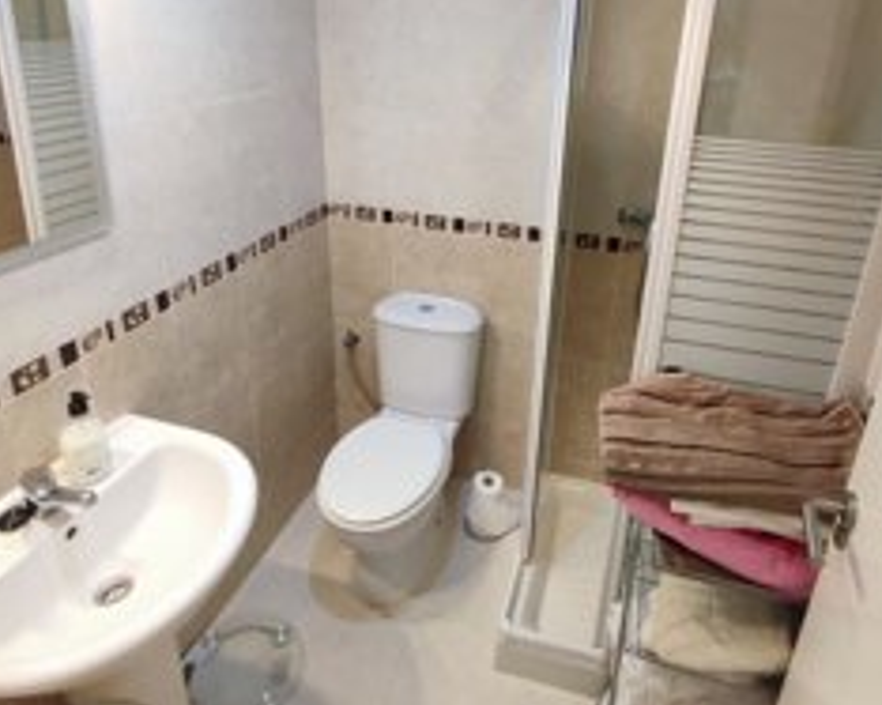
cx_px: 473
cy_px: 253
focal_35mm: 24
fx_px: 626
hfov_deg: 70.2
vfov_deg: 57.8
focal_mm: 1.65
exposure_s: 1/50
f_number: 2.2
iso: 221
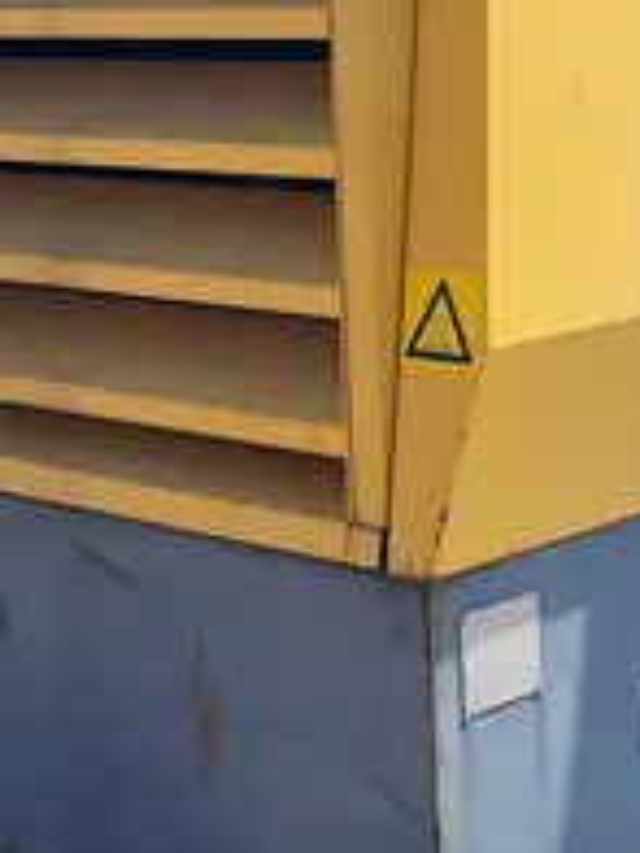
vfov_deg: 19.9
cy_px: 98
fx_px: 2391
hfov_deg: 15.0
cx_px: 640
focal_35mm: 97
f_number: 1.6
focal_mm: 5.1
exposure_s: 1/2899
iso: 50
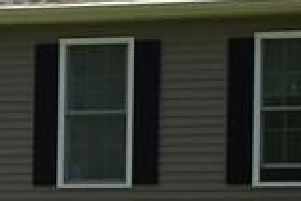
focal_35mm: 239
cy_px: 249
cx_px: 27
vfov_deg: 5.7
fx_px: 2000
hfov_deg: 8.6
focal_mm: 6.17
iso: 80
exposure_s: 1/500
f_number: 4
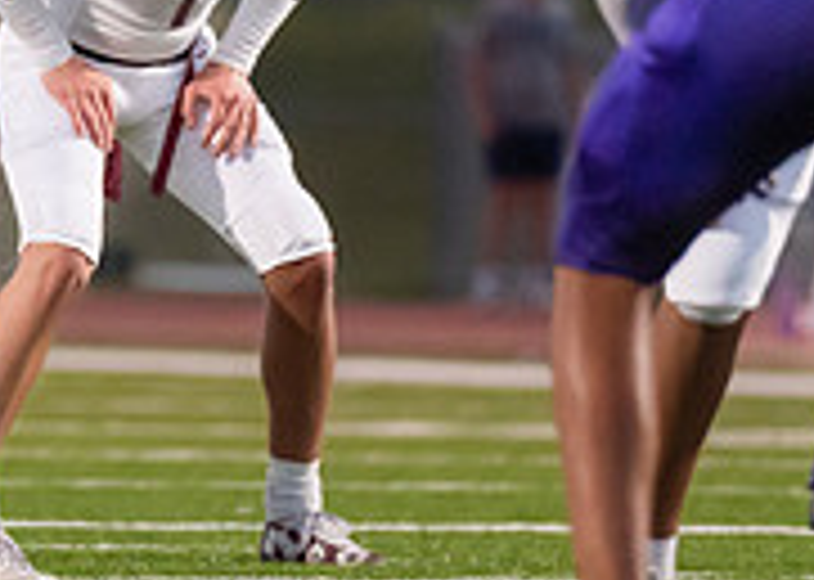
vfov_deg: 1.5
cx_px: -129
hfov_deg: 2.0
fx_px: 22755
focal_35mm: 985
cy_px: 142
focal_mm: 200
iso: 3200
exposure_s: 1/1250
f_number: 2.8
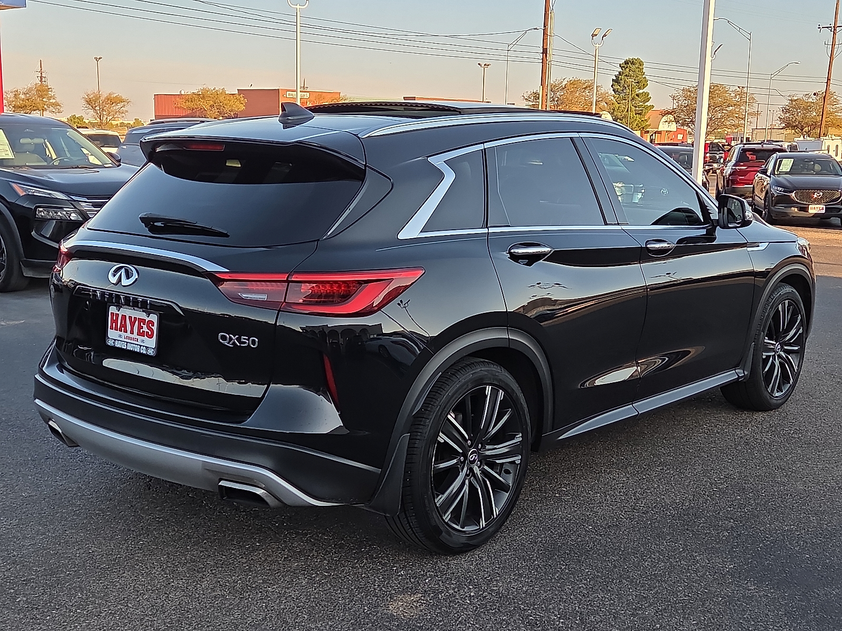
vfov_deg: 32.9
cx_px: 421
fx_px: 1070
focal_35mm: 44
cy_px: 316
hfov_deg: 42.9
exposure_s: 1/588
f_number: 1.8
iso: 25
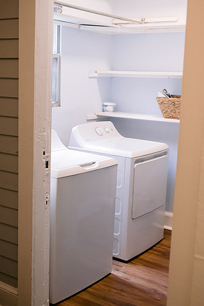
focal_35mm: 50
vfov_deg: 39.6
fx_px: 425
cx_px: 102
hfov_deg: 27.0
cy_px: 153
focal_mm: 50
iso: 3200
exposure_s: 1/320
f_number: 2.8
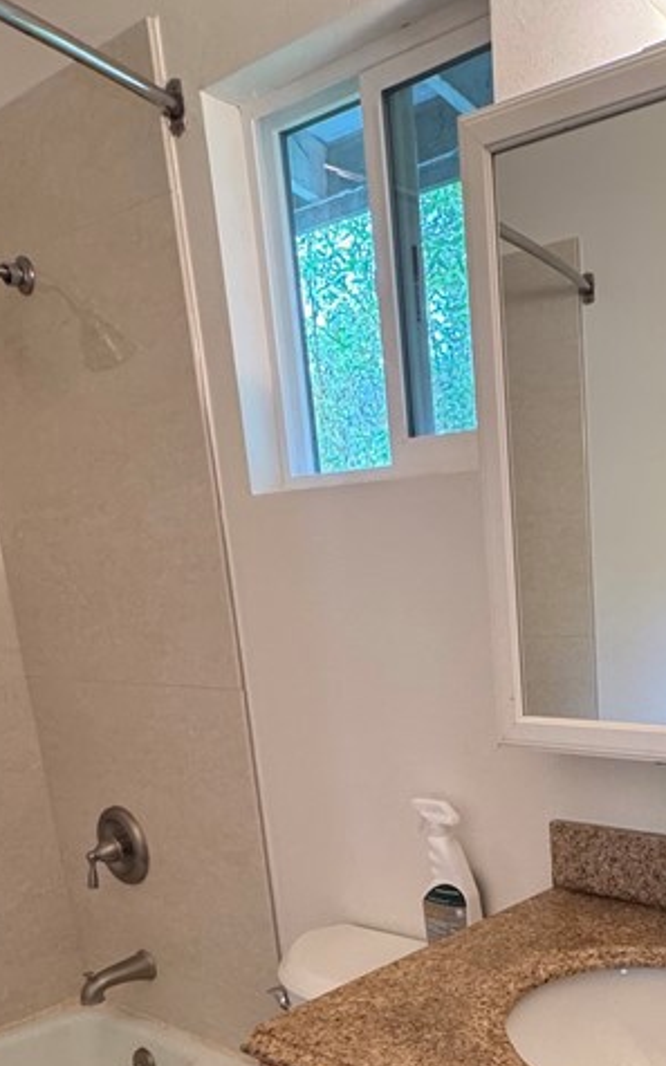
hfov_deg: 36.7
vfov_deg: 55.7
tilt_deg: -15.5
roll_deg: +1.8
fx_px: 929
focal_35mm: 32
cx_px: 614
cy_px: 840
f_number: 2.2
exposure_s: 1/60
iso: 250
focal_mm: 2.22
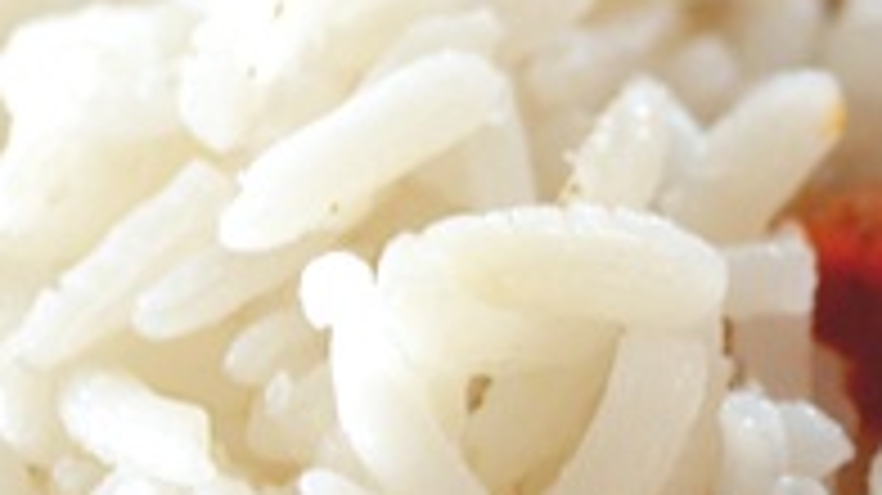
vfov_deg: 5.9
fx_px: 4792
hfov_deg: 10.3
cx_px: 1134
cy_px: 382
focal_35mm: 205
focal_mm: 32
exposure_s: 1/13
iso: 400
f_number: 4.8
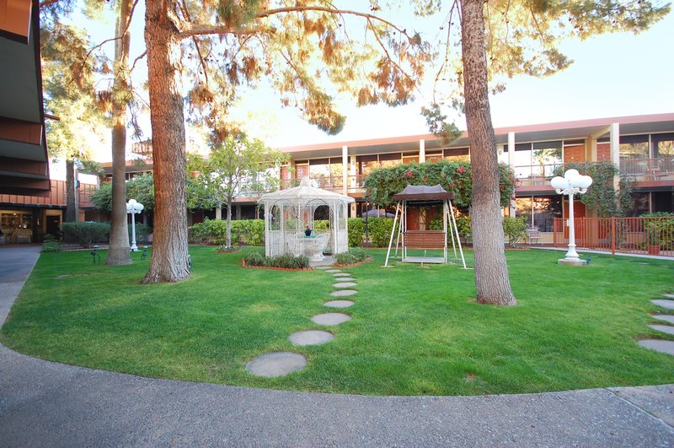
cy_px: 224
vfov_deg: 77.2
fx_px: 280
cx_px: 337
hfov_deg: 100.5
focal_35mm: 15
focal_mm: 10
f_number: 4
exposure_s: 1/25
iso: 200
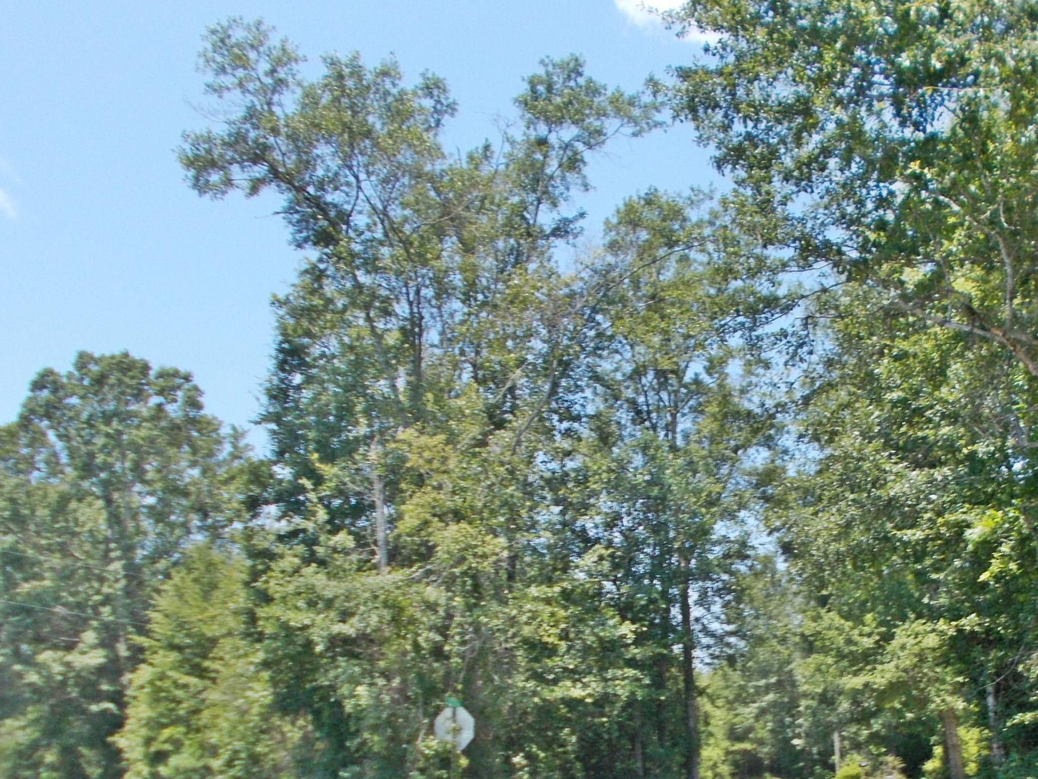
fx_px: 1409
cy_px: 614
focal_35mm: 47
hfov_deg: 39.4
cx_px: 770
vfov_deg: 30.2
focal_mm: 4.6
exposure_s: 1/80
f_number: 8
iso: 80
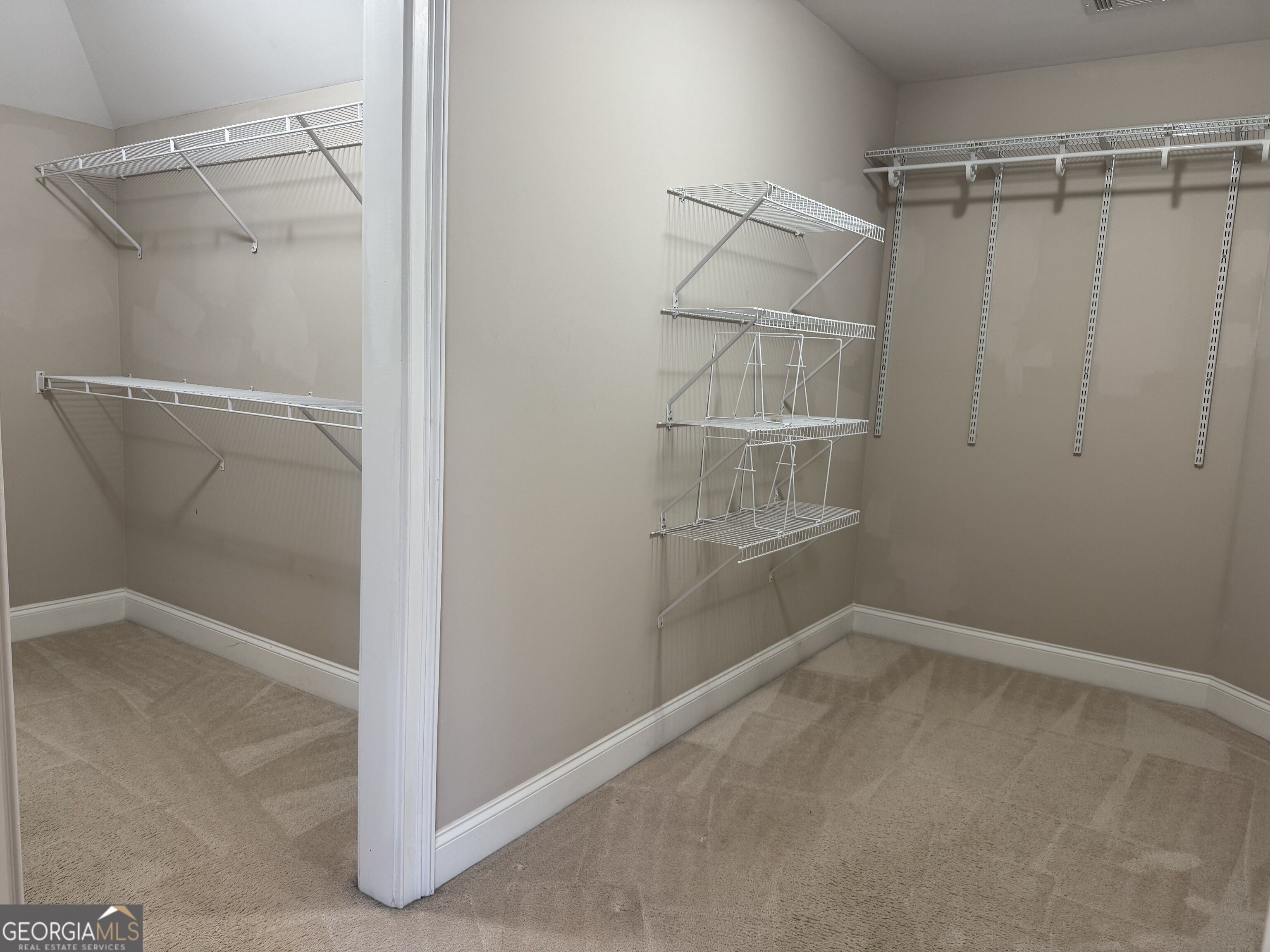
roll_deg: -2.8
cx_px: 635
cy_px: 476
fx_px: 881
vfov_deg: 56.8
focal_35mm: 24
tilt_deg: -8.7
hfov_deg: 71.6
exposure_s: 1/60
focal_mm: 6.76
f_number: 1.78
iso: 125
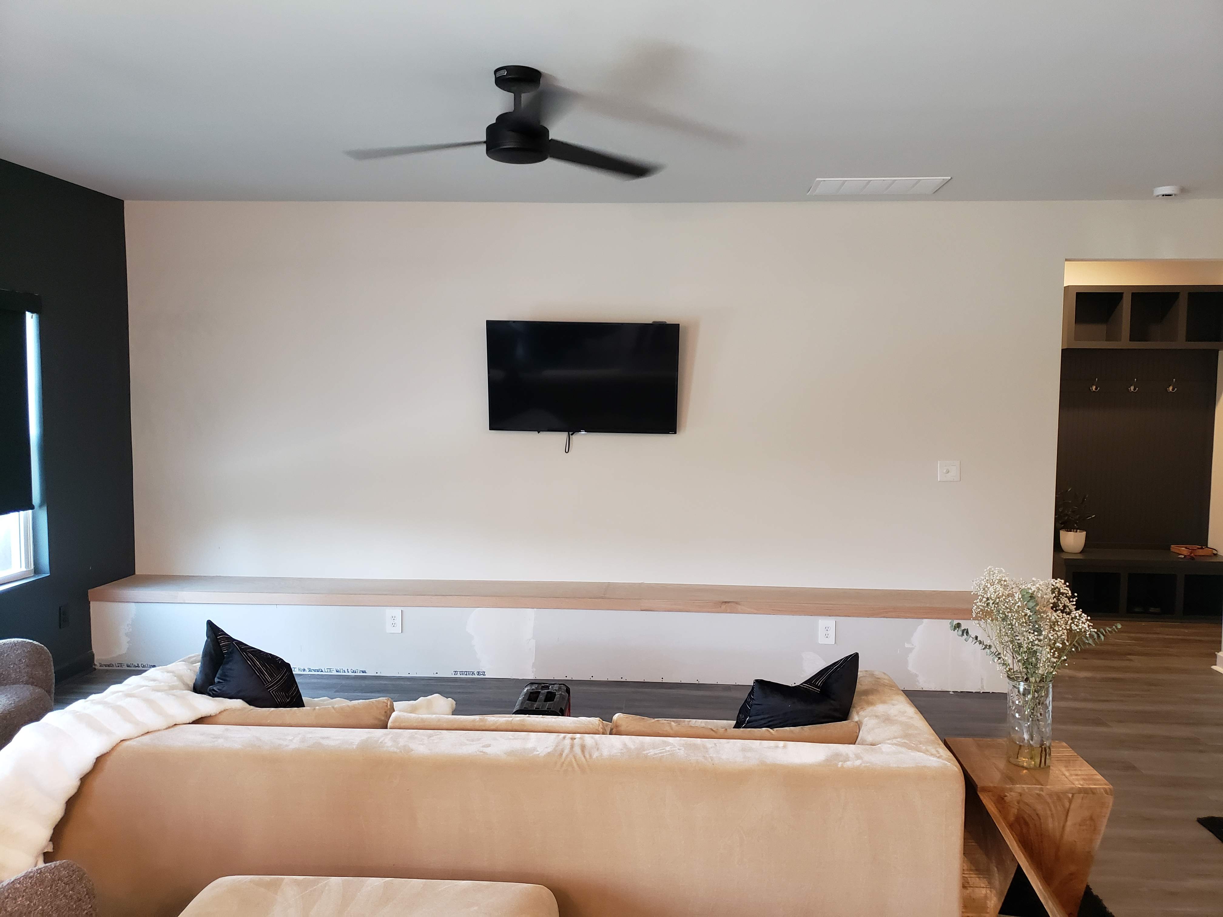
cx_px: 612
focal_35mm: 26
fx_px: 919
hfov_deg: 67.3
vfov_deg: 53.1
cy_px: 458
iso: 320
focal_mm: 4.3
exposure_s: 1/60
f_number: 1.5
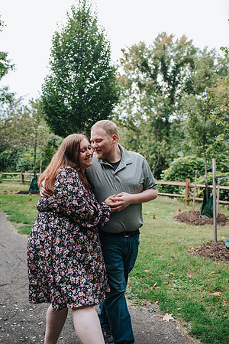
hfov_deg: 37.9
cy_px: 172
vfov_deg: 54.4
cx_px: 114
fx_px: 334
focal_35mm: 35
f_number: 3.2
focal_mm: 35
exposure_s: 1/400
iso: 1000
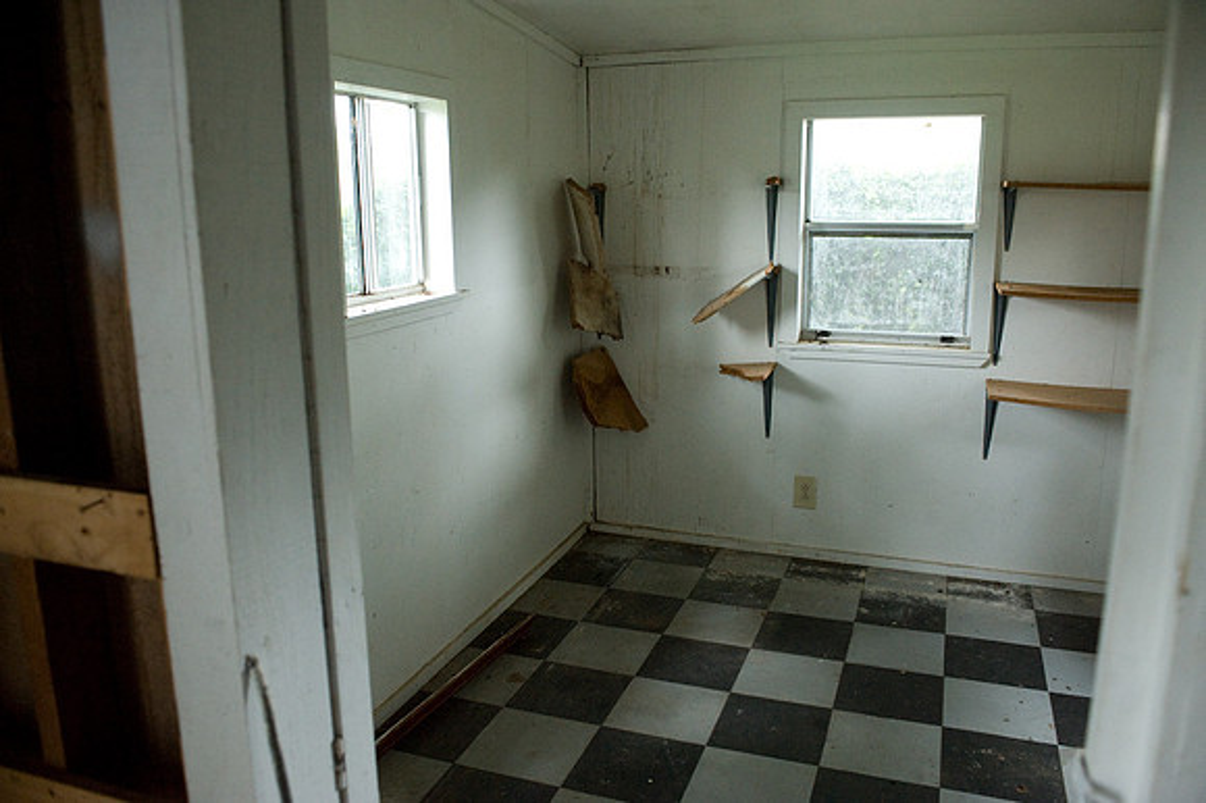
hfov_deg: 65.5
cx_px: 603
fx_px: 937
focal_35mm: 28
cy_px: 402
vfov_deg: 46.4
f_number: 4
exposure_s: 1/60
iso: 3200
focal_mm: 28
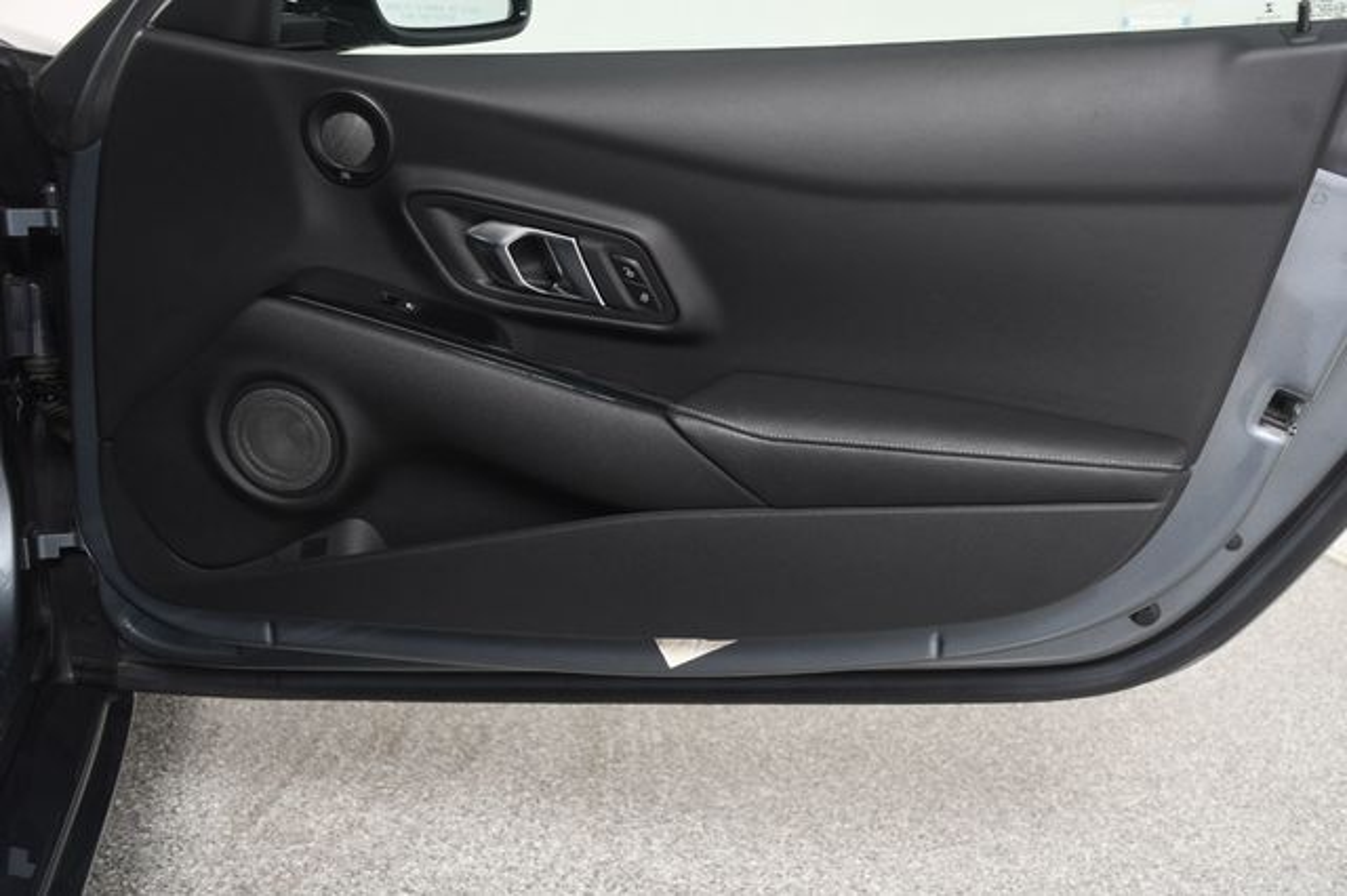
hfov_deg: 41.1
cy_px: 448
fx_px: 1795
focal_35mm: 48
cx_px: 674
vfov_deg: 28.0
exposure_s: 1/160
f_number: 4.5
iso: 100
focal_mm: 32
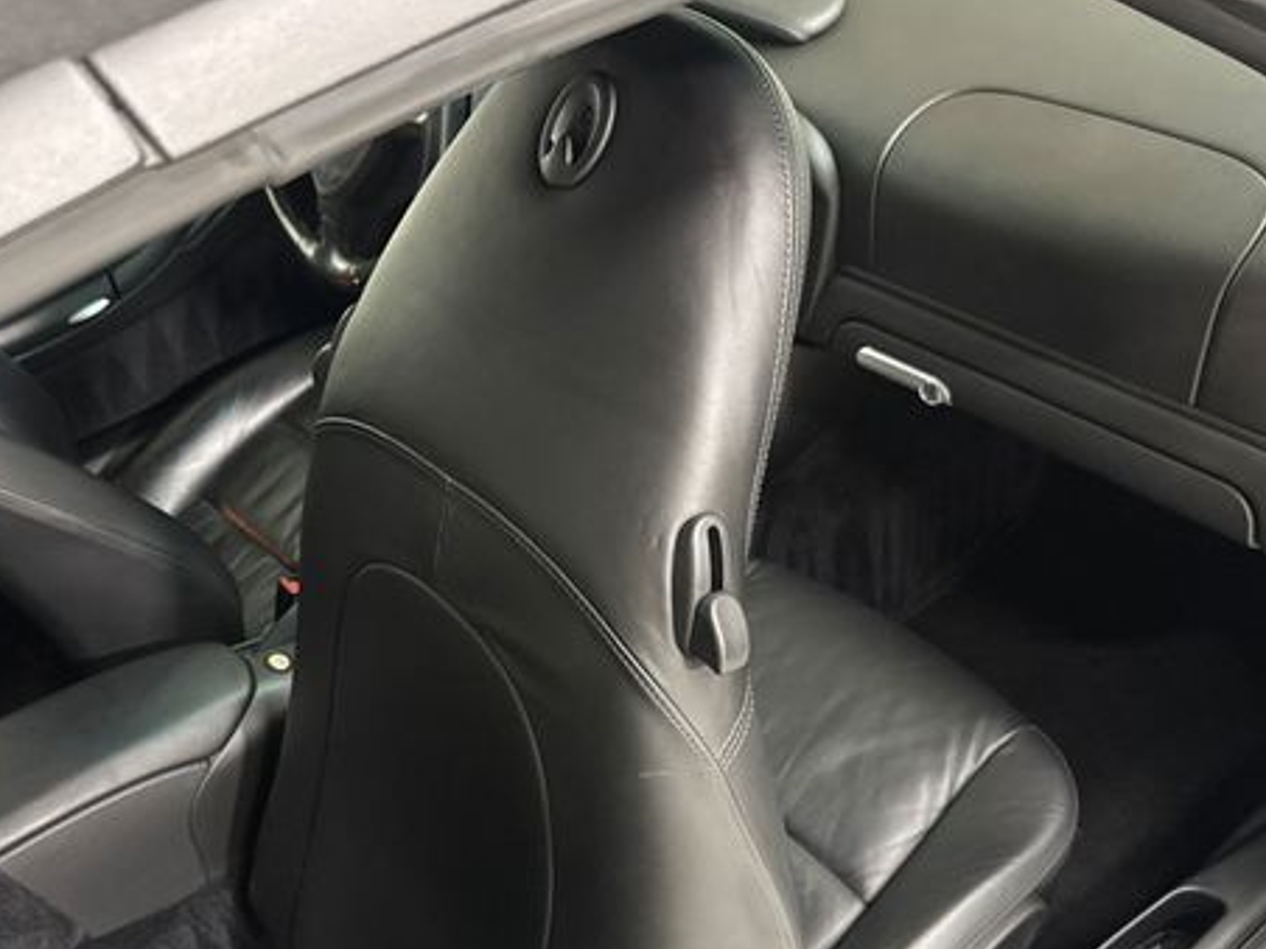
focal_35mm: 34
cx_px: 459
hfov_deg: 53.2
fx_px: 1243
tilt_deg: -43.7
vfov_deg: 41.2
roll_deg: +9.5
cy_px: 644
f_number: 1.78
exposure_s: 1/60
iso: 640
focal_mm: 6.76
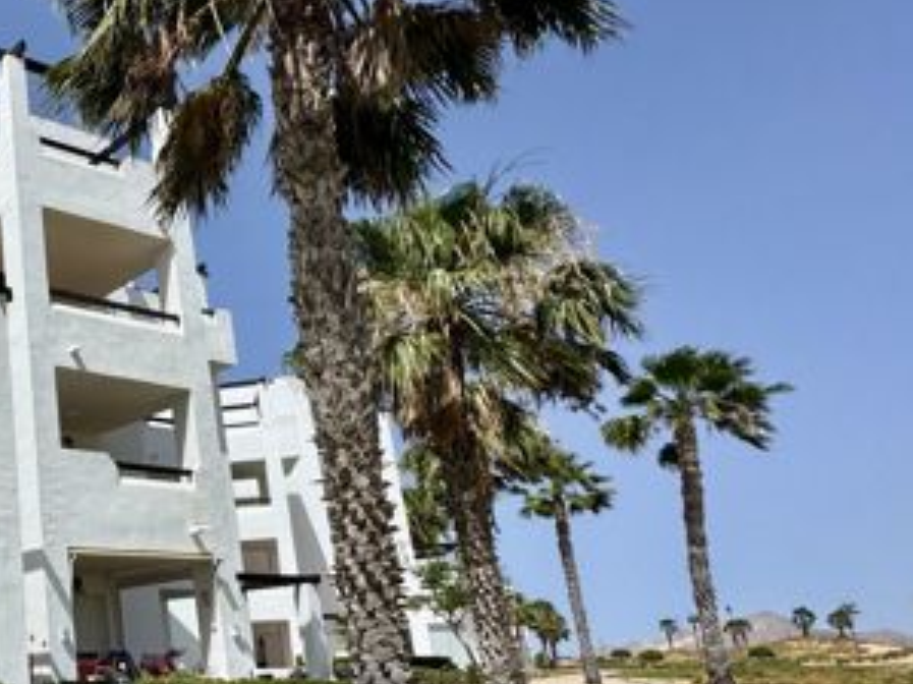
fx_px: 870
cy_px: 440
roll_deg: +1.3
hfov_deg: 41.6
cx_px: -133
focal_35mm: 33
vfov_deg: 42.5
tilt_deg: +16.0
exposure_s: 1/3906
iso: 40
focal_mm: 2.22
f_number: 2.2
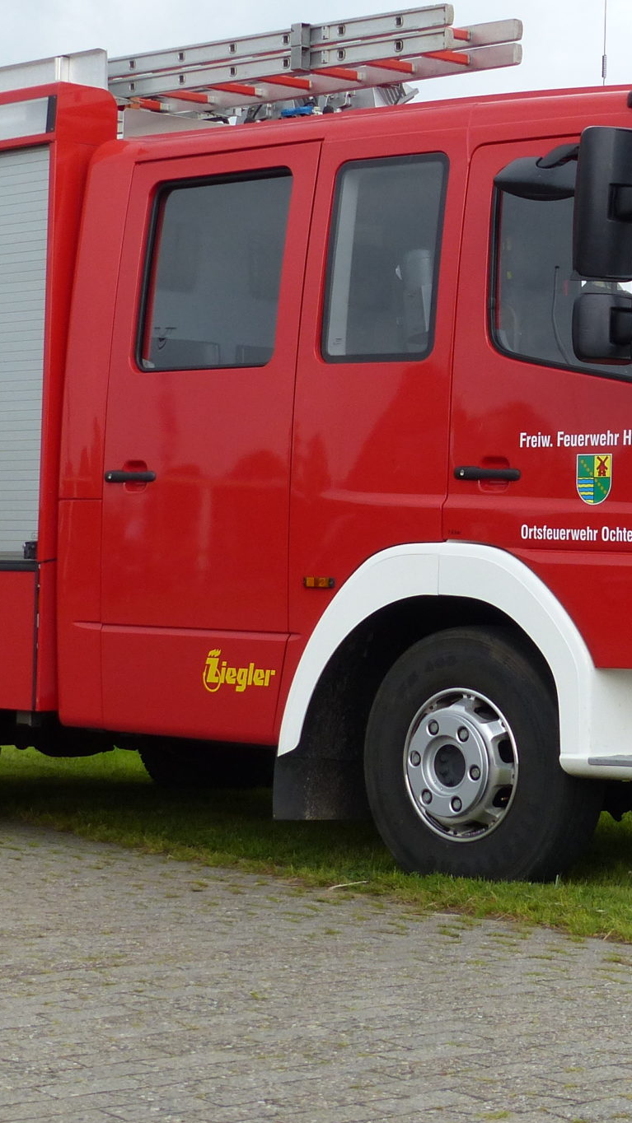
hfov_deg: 13.1
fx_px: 2742
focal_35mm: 92
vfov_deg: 23.1
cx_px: 449
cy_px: 375
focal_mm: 8.1
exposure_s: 1/500
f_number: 2.8
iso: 125
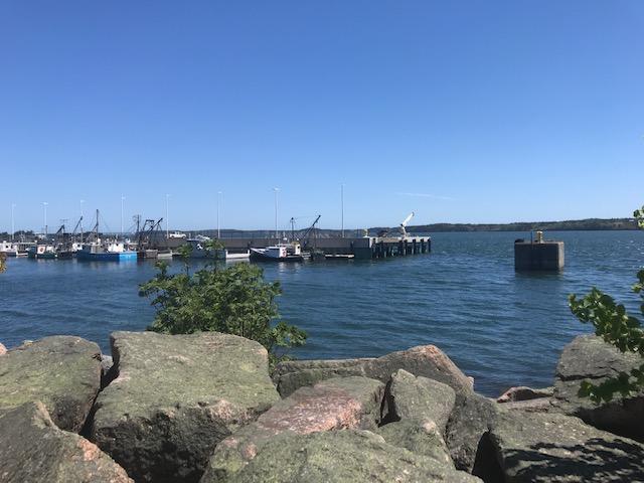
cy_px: 242
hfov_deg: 63.4
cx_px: 322
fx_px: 521
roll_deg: +0.4
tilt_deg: +0.5
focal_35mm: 28
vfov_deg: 49.7
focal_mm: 3.99
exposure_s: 1/2519
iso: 20
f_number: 1.8
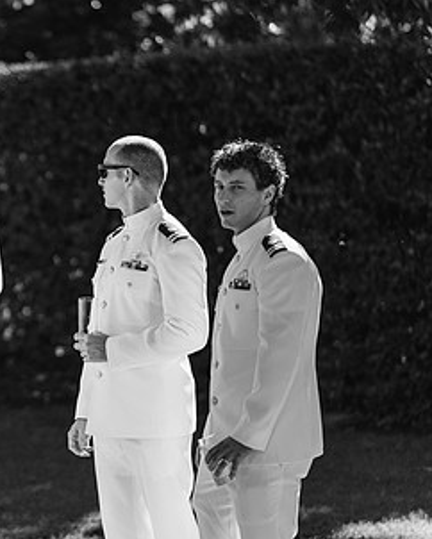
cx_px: -32
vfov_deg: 12.6
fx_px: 2443
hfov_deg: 10.0
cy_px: 260
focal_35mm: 153
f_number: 1.8
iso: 200
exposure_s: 1/4000
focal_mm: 85
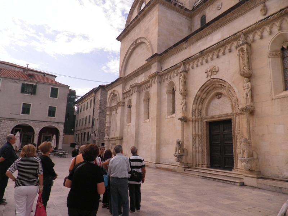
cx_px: 144
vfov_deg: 56.8
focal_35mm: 24
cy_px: 108
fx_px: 200
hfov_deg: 71.6
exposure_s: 1/100
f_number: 8.3
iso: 64
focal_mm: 4.3
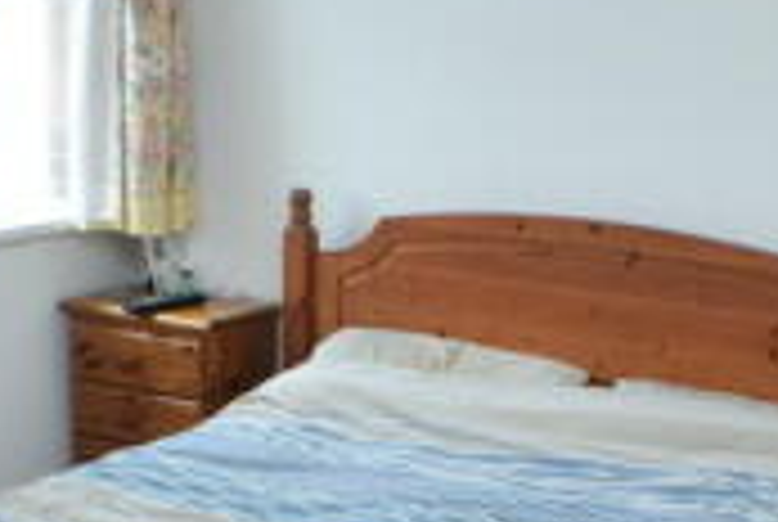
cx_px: 407
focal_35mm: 102
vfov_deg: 13.2
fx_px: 2208
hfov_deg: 20.0
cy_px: 560
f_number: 4
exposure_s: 1/60
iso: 400
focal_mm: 18
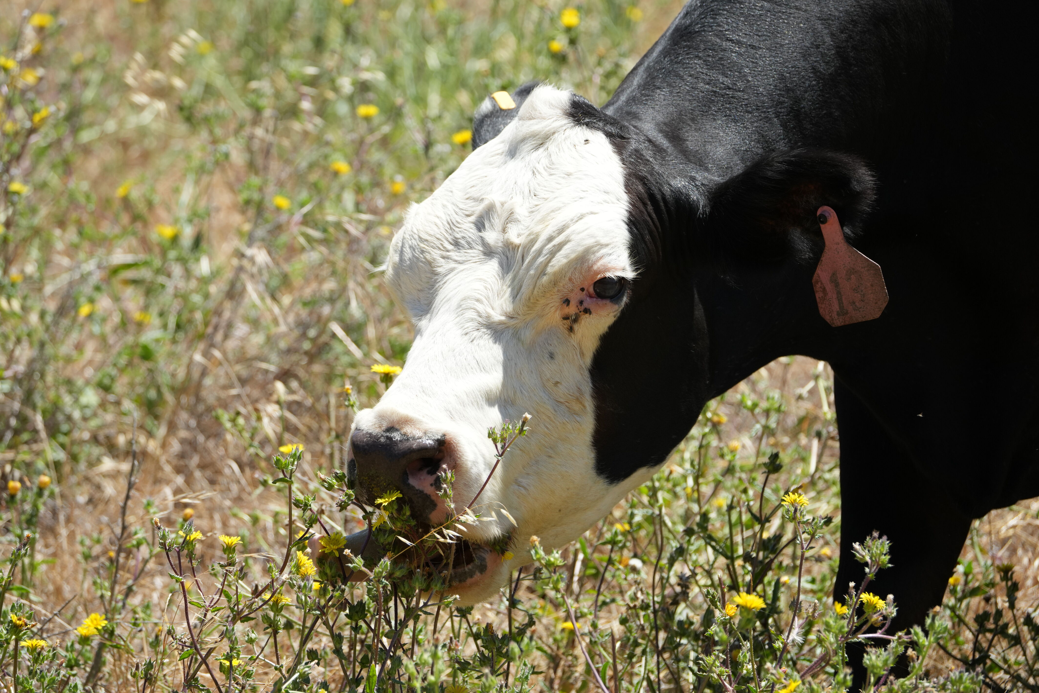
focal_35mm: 231
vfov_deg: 5.9
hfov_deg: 8.9
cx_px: 524
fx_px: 6666
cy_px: 351
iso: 500
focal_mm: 227
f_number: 6.3
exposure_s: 1/1000
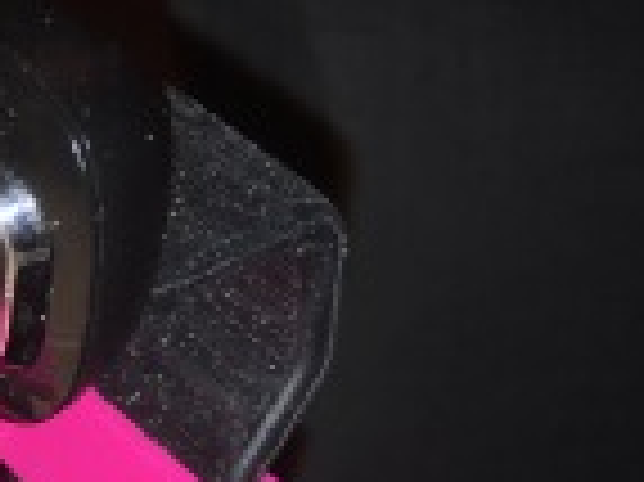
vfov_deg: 13.4
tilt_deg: -39.7
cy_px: 536
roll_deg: -5.0
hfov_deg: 16.4
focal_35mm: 108
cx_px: -367
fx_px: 2008
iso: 25
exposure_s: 1/42
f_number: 2.2
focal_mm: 4.15
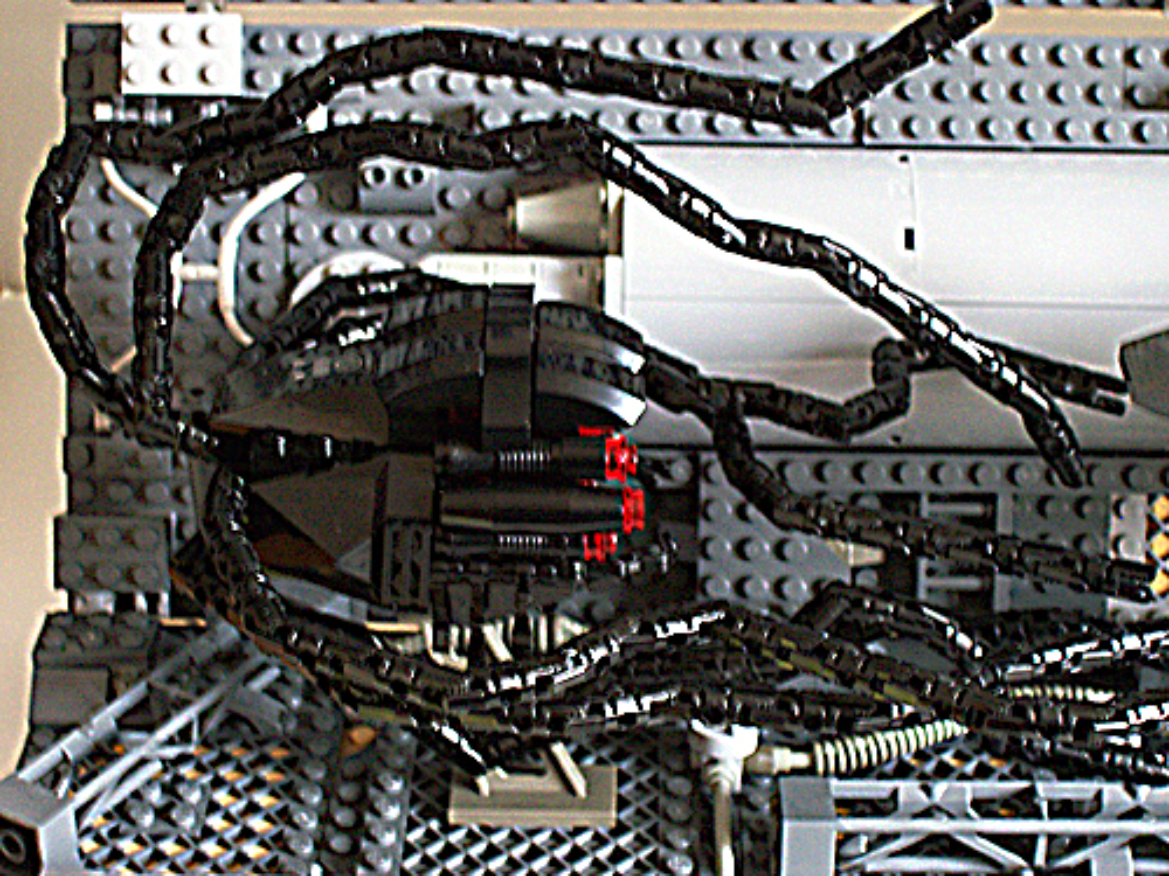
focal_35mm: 82
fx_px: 2769
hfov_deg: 23.8
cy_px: 438
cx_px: 584
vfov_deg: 18.0
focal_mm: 13.5
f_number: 4
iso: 160
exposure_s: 1/8
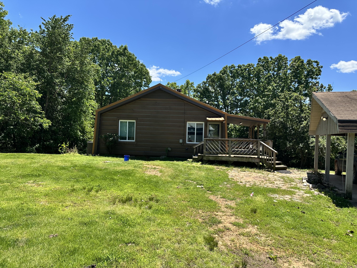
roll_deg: -1.9
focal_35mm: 24
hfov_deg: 71.6
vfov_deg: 56.8
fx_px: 248
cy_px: 134
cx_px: 178
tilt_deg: -0.2
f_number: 1.78
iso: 80
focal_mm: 6.86
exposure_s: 1/2660
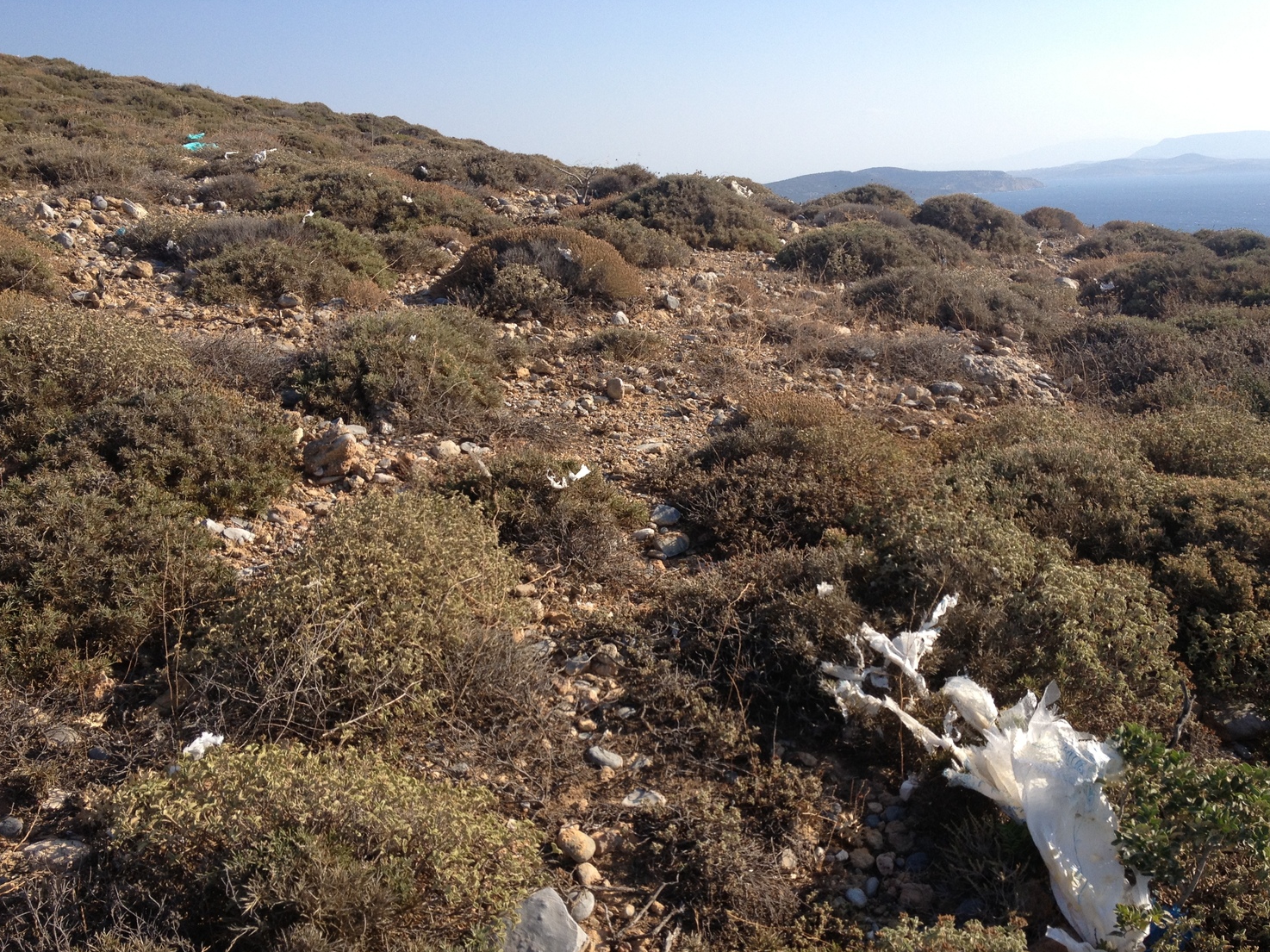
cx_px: 682
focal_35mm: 38
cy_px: 501
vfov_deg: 37.7
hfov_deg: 48.9
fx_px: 1394
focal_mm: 4.28
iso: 50
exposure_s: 1/1284
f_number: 2.4
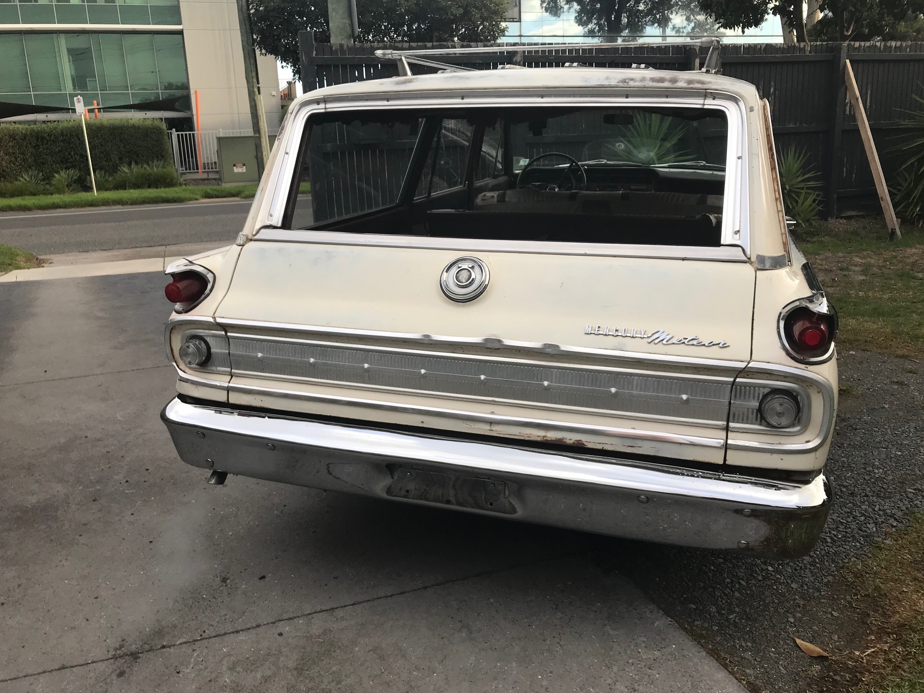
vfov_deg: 48.2
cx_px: 452
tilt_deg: -13.8
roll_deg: +1.7
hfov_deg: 61.6
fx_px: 774
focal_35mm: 29
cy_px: 349
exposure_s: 1/380
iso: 20
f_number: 1.8
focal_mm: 3.99
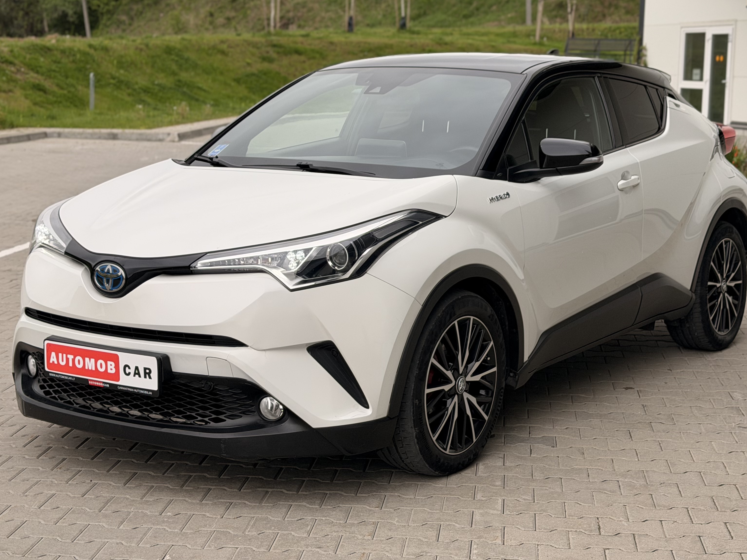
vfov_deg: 23.2
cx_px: 389
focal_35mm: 63
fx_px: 1360
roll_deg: -1.2
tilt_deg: -6.0
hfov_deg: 30.7
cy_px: 200
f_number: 1.78
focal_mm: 6.76
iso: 64
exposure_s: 1/1000
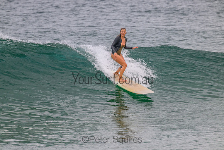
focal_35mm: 800
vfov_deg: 1.7
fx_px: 4979
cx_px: 112
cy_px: 75
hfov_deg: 2.6
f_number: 11
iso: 2200
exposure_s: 1/2000
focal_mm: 800
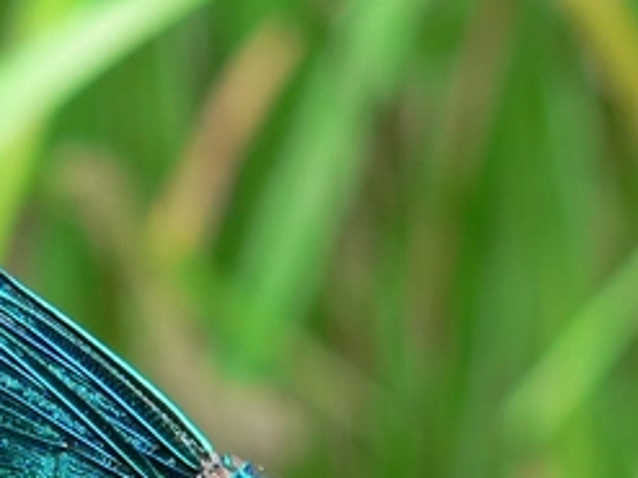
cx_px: -39
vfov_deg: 7.2
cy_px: 442
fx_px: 3776
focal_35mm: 205
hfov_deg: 9.6
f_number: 4
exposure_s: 1/60
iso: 80
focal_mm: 13.2
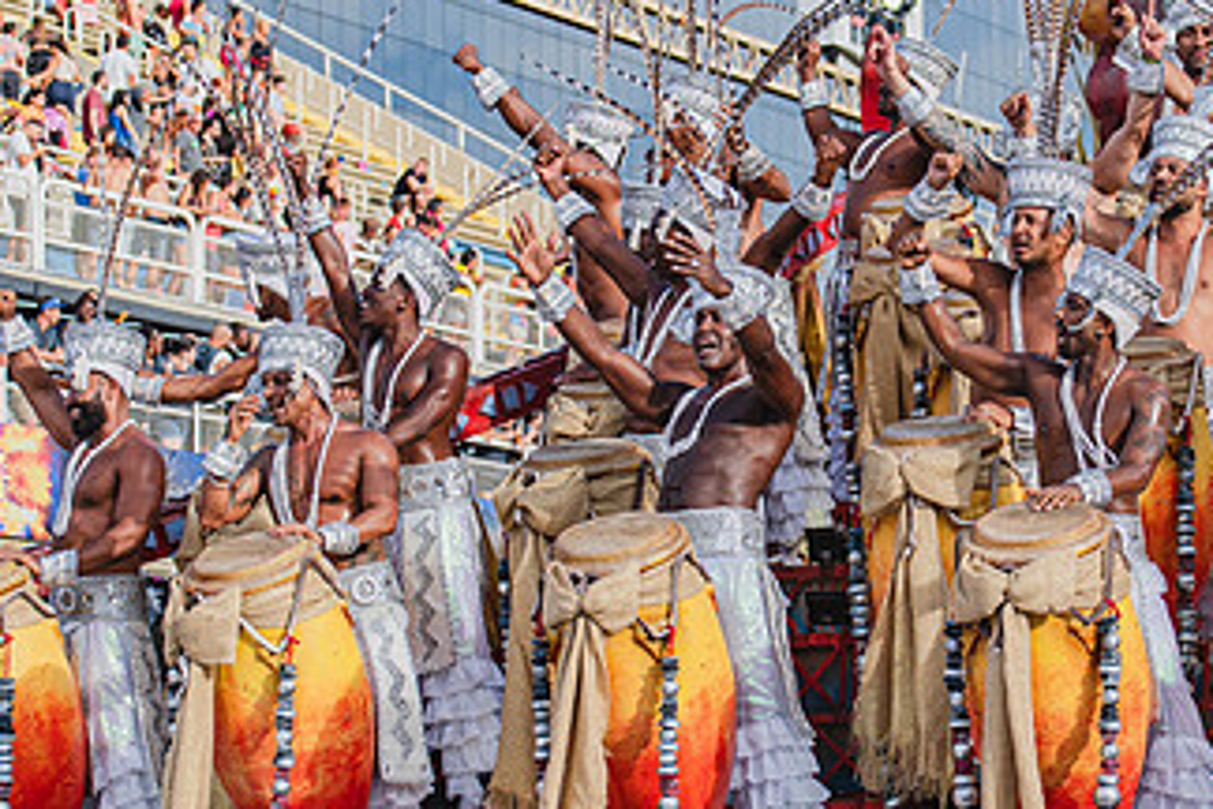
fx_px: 5121
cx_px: 850
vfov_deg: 9.0
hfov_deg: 13.5
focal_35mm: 152
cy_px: 367
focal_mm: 85
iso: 400
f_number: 5.6
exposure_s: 1/1600
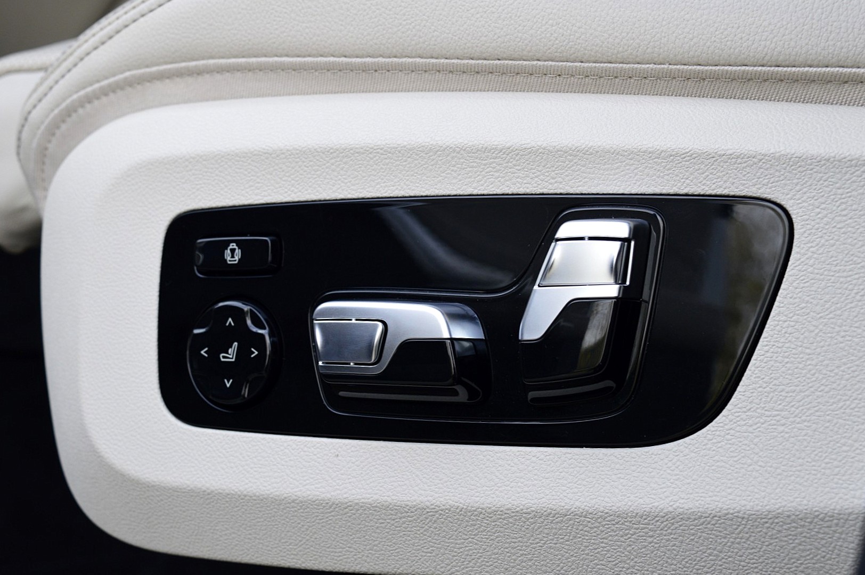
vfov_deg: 23.7
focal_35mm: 57
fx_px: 1368
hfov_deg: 35.1
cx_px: 432
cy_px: 288
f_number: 9
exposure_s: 1/160
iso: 400
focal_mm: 38
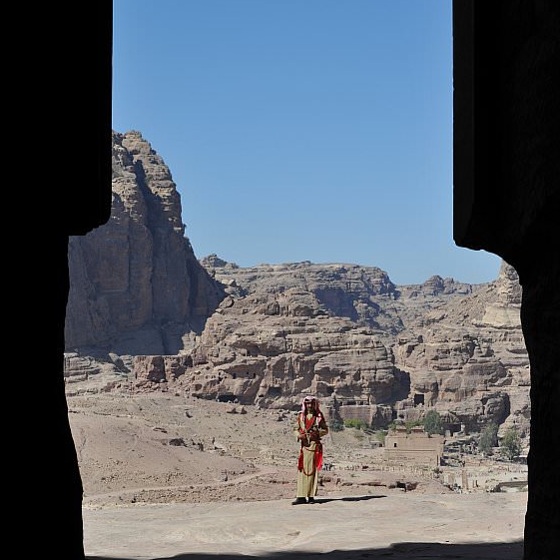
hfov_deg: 21.1
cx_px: 277
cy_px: 286
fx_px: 1501
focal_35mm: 82
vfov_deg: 21.1
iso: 200
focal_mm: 60
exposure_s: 1/400
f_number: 10
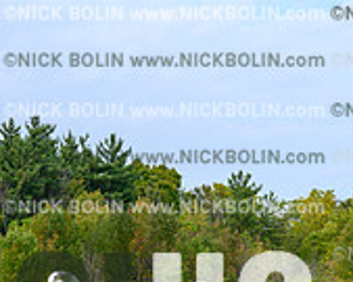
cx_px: 163
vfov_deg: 12.6
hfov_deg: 16.2
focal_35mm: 119
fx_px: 1243
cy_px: 351
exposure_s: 1/800
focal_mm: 37
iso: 200
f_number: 4.5
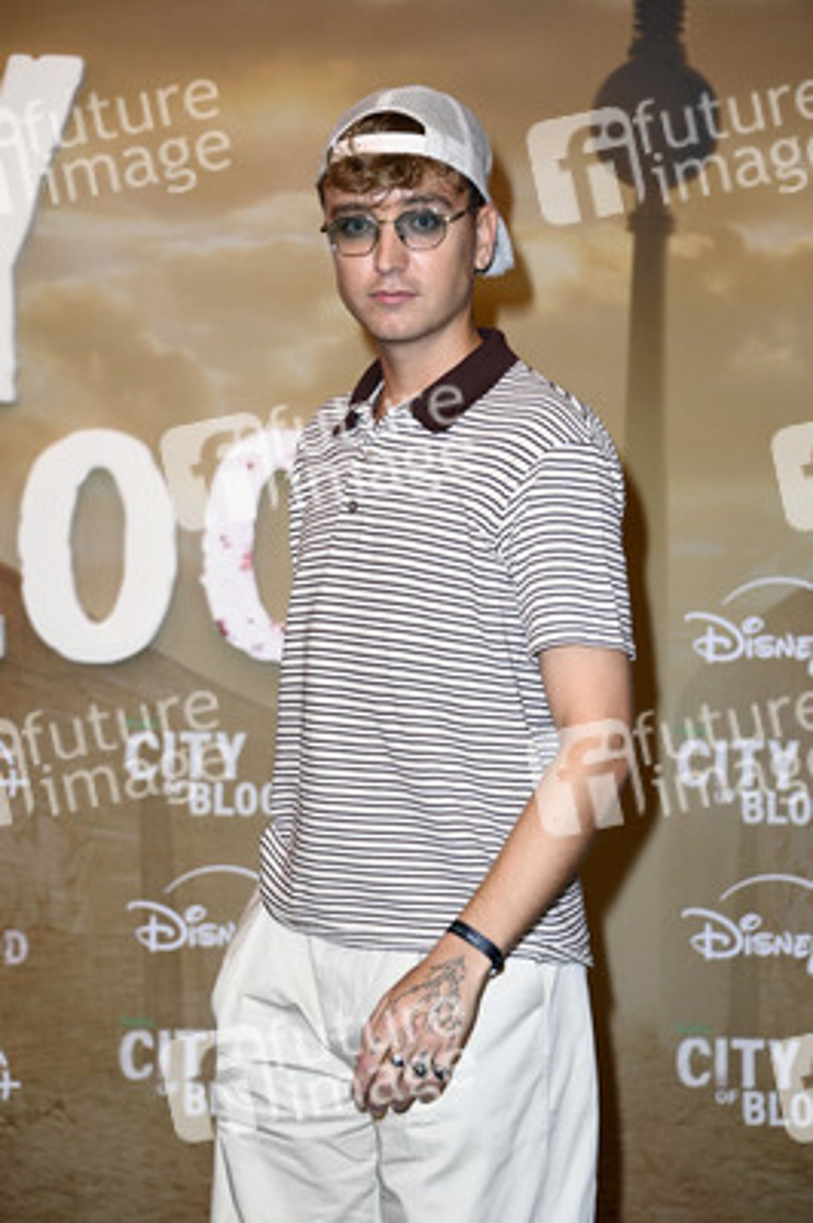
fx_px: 3563
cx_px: 406
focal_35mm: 105
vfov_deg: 19.5
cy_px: 612
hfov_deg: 13.0
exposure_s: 1/250
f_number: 5.6
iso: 640
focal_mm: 105
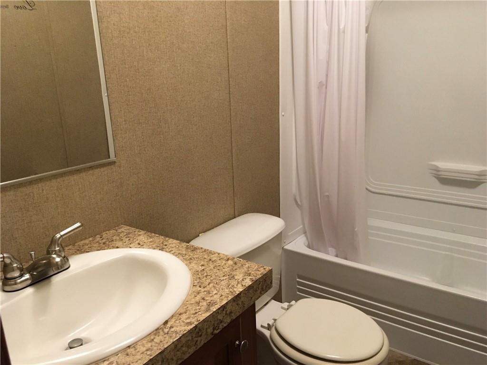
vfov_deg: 48.2
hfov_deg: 61.7
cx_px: 244
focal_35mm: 29
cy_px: 182
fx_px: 408
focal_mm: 4.15
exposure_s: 1/24
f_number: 2.2
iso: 200
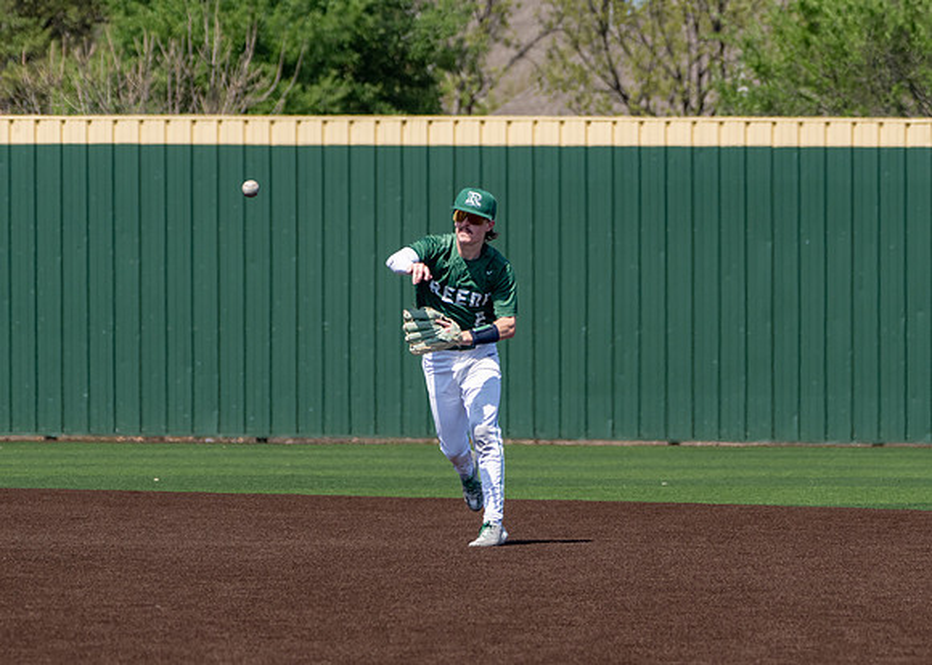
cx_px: 420
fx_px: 9535
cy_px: 338
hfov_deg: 5.6
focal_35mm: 360
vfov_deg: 4.0
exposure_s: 1/2000
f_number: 8
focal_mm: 239
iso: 640
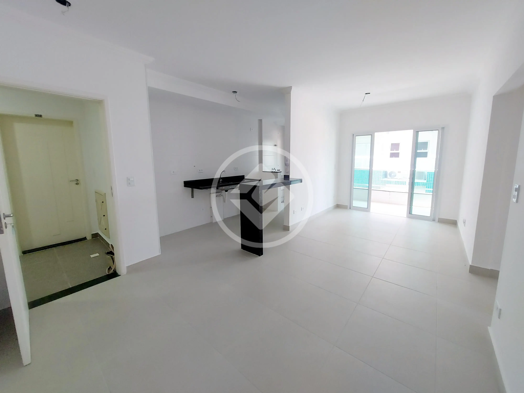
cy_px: 196
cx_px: 262
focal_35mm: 13
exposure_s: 1/60
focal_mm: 1.74
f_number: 2.2
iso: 160
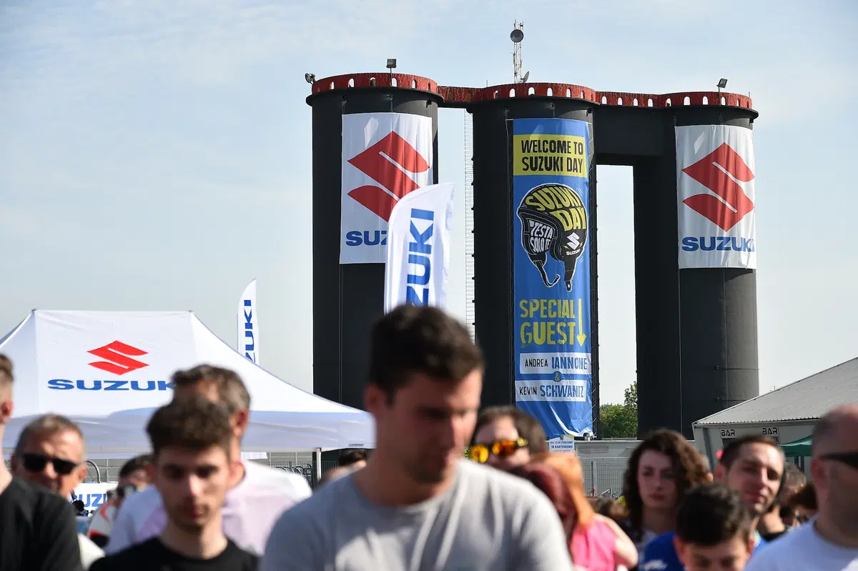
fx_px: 1906
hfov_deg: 25.4
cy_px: 286
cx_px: 429
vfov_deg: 17.0
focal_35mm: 80
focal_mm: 80
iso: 79
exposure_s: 1/400
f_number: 5
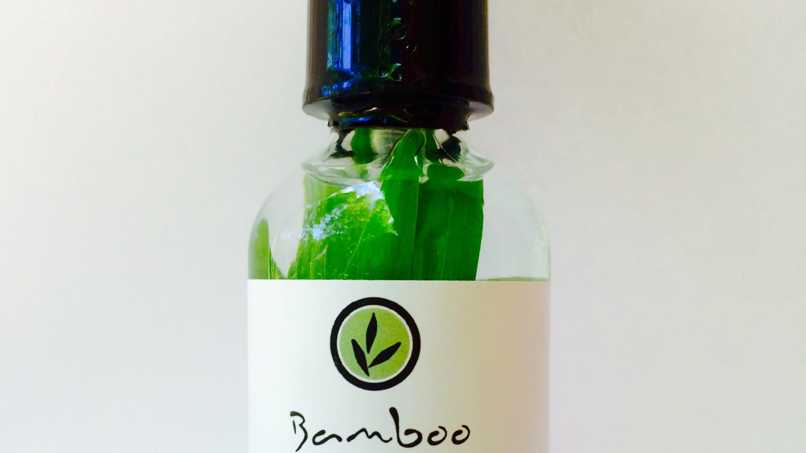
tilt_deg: -10.6
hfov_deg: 47.4
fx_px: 919
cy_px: 311
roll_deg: +0.1
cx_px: 396
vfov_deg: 27.5
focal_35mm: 43
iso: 40
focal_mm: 4.15
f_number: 2.2
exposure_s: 1/120
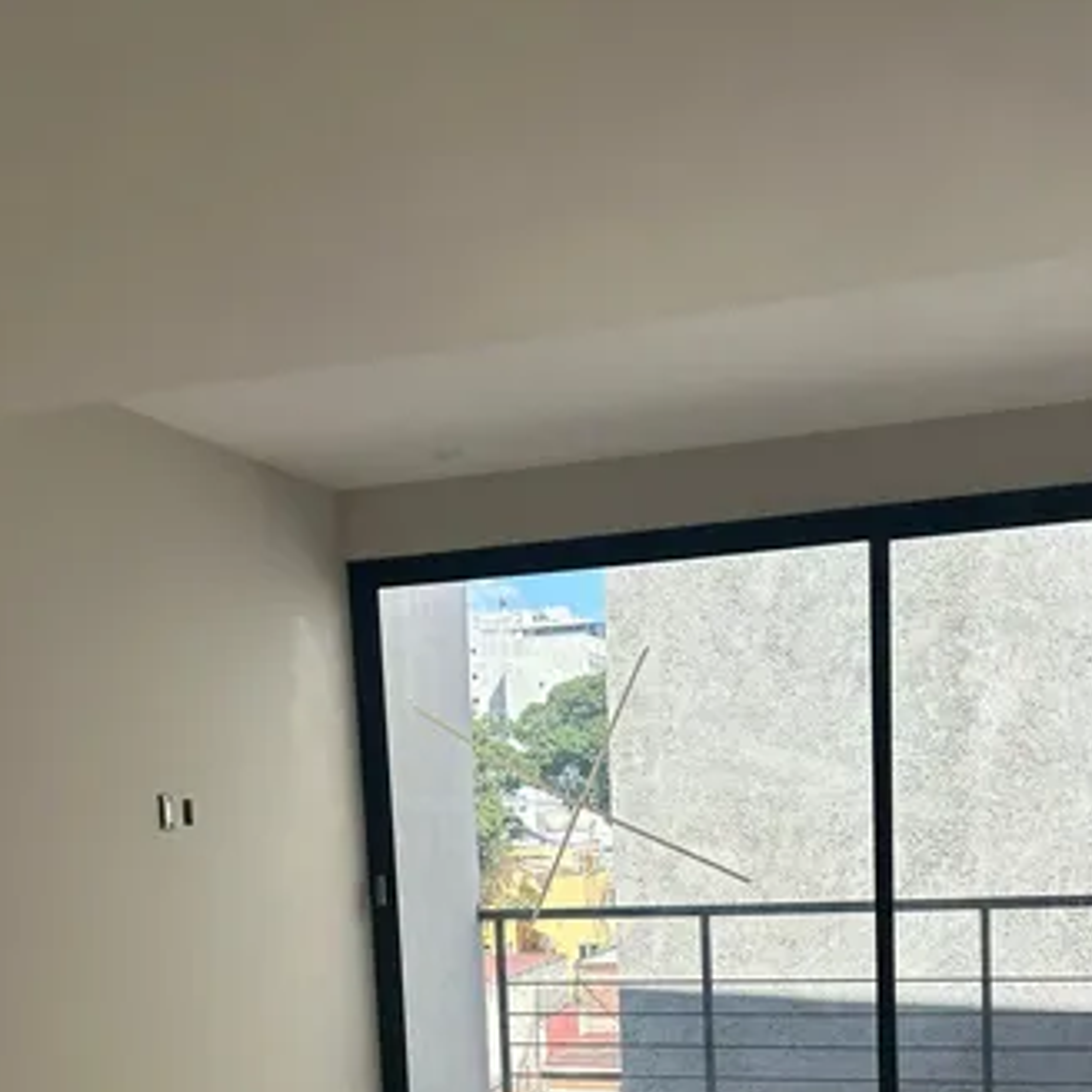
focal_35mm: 42
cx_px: 583
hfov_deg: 40.0
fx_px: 1499
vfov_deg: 37.3
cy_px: 989
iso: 50
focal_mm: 5.7
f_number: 1.5
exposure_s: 1/1079
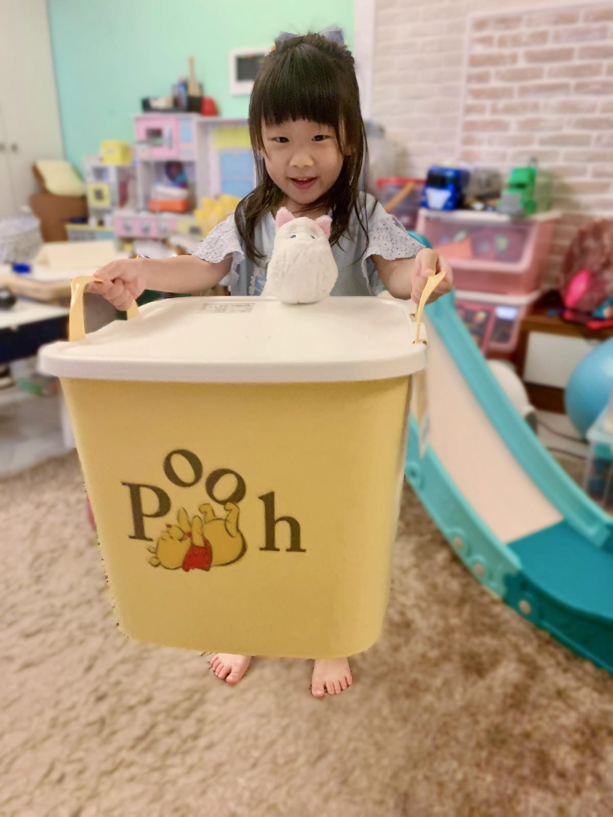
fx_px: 614
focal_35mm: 26
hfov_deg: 53.1
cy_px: 408
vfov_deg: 67.3
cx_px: 306
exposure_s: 1/30
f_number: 1.8
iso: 320
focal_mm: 4.25
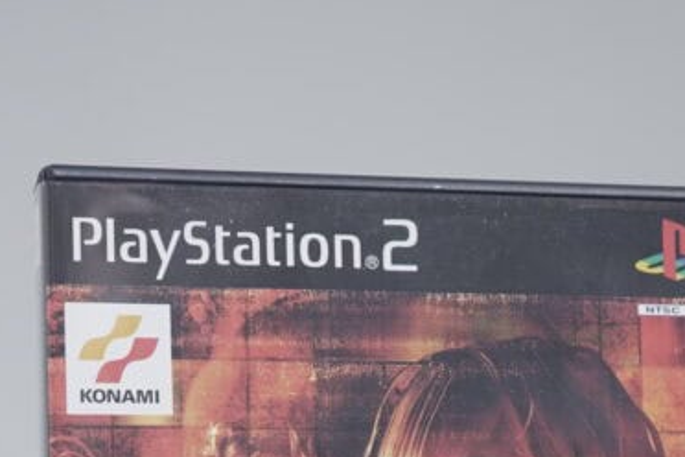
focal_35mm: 116
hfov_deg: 17.6
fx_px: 2207
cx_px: 407
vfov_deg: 11.4
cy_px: 673
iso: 640
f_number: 5.6
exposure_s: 1/25
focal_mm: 36
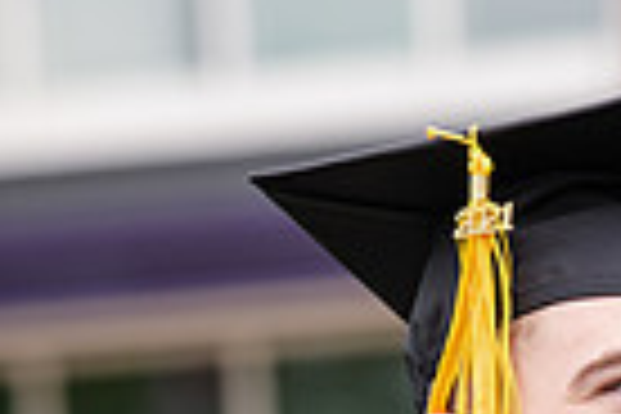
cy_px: 682
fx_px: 12333
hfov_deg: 2.9
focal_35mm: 715
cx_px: 612
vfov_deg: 1.9
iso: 400
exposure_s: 1/500
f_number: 5
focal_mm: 170
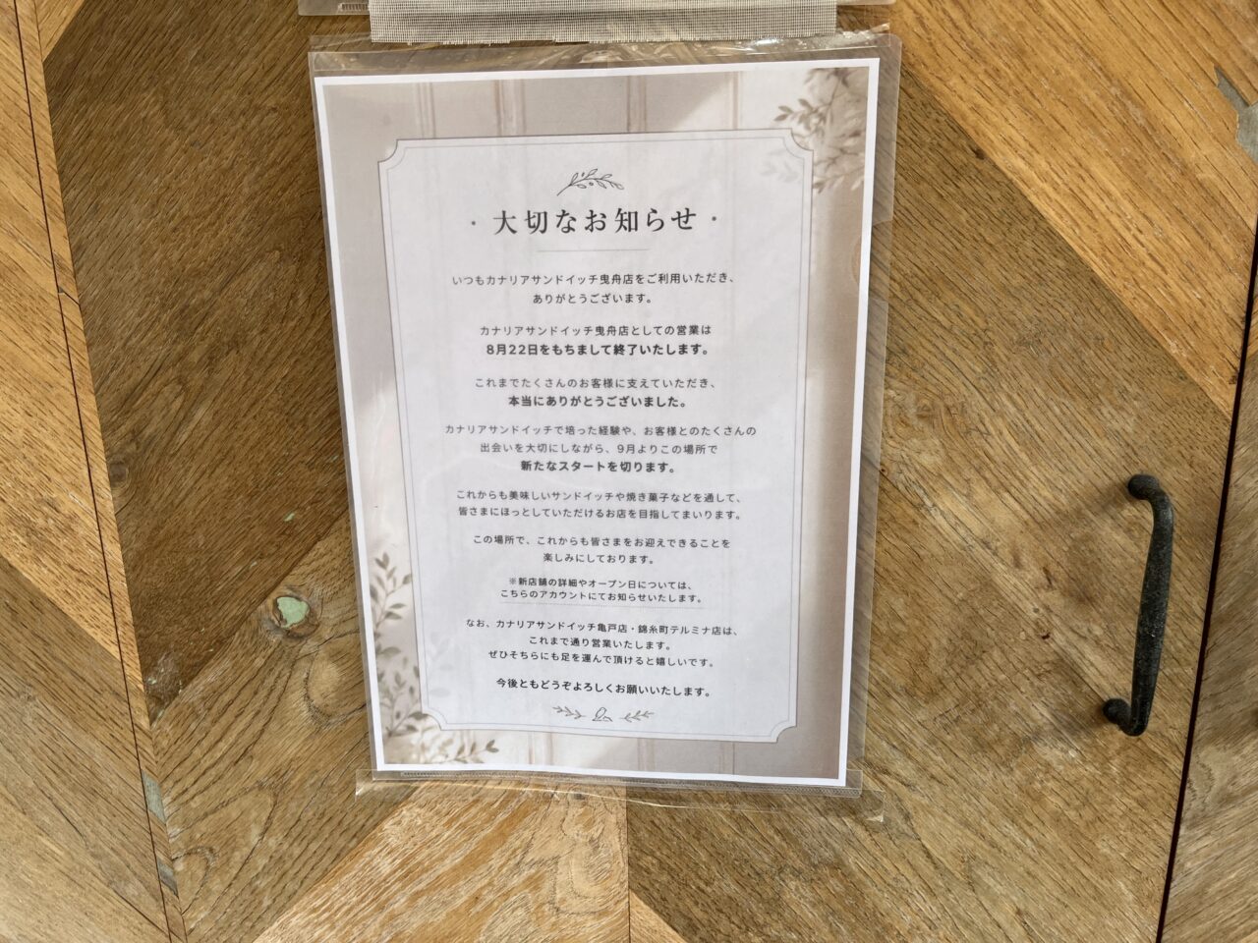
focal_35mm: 26
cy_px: 472
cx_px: 629
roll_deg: +2.4
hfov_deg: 67.3
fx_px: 945
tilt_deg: -15.5
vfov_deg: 53.1
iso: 64
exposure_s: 1/122
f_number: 1.6
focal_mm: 5.1
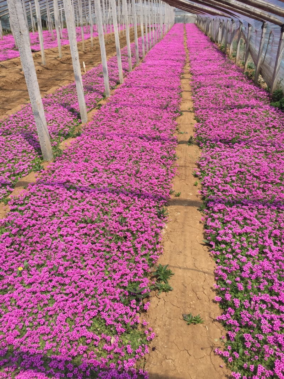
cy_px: 190
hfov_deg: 48.2
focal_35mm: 29
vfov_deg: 61.7
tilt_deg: -28.1
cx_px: 142
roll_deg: -0.1
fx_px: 317
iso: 32
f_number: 2.2
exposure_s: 1/1799
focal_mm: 4.15
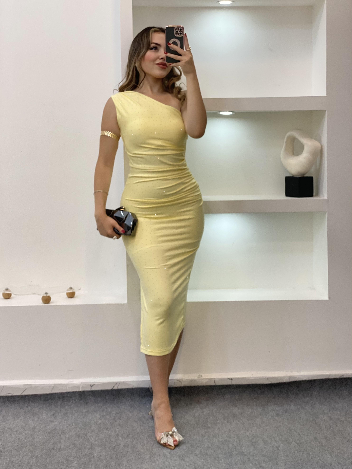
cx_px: 176
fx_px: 705
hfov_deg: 28.0
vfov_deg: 36.8
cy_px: 234
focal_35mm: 52
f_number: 2
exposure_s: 1/100
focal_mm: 6
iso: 50
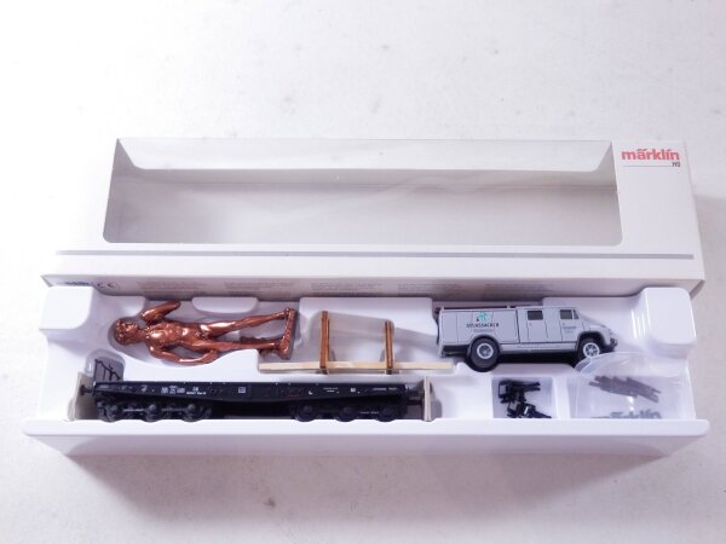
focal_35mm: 37
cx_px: 363
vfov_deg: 38.7
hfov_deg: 50.1
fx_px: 776
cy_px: 272
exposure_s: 1/160
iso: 640
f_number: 3.6
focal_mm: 6.6
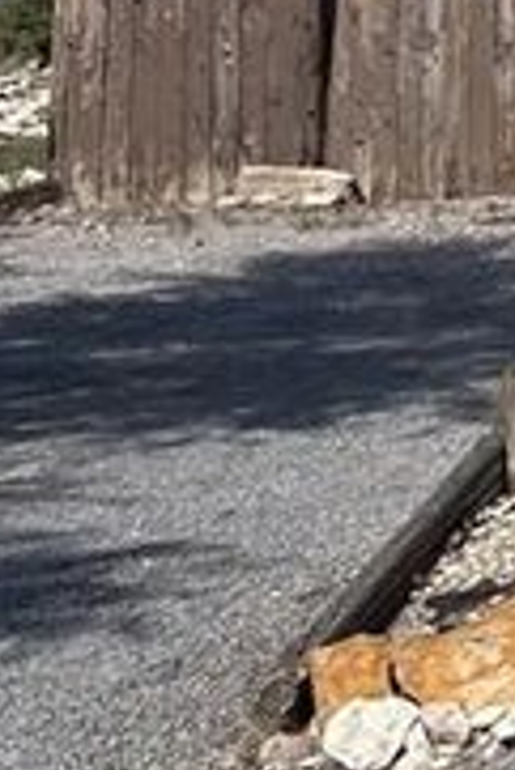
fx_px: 3277
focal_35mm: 153
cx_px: 1996
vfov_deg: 12.9
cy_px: -264
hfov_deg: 7.0
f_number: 1.6
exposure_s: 1/4310
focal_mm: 5.1
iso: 50
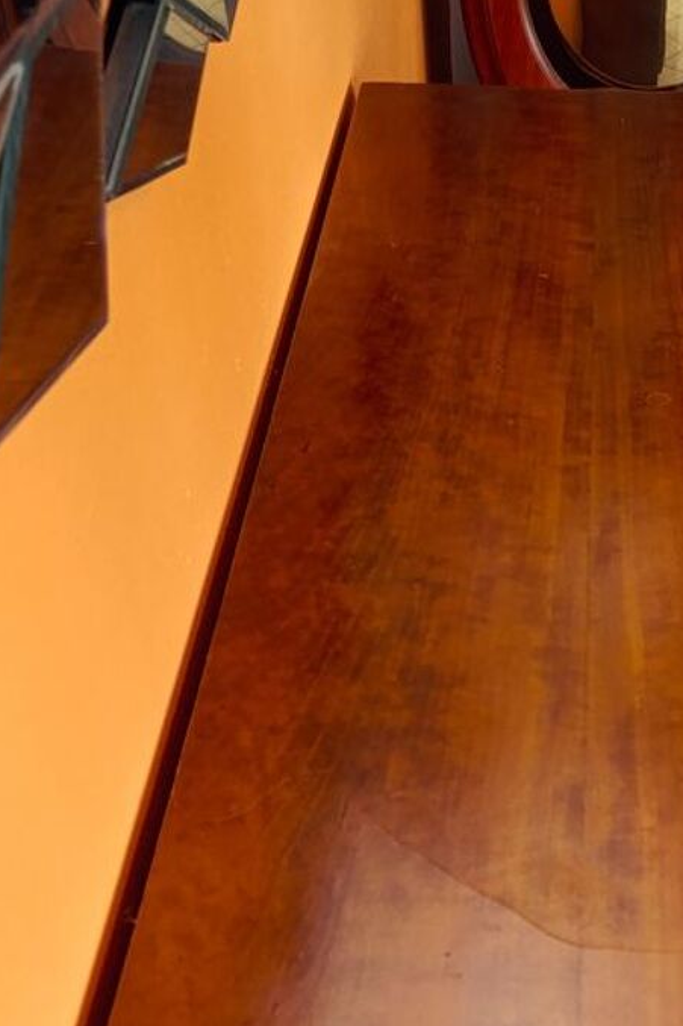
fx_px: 1338
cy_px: 979
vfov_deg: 38.2
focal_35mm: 47
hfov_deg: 28.0
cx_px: 556
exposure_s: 1/33.3
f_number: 1.6
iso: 1250
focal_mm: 6.14
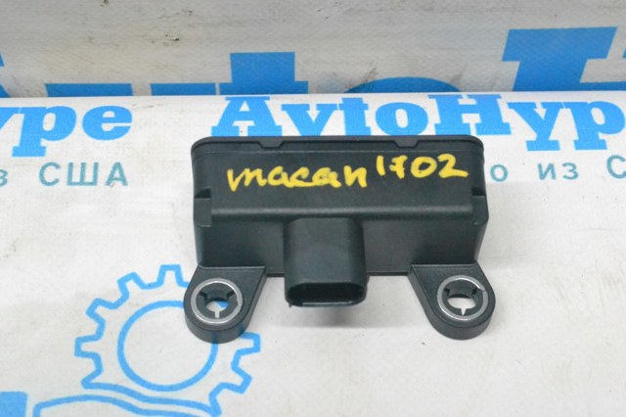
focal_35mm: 66
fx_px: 1147
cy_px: 208
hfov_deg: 30.5
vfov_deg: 20.6
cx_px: 313
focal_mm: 44
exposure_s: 1/160
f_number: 10
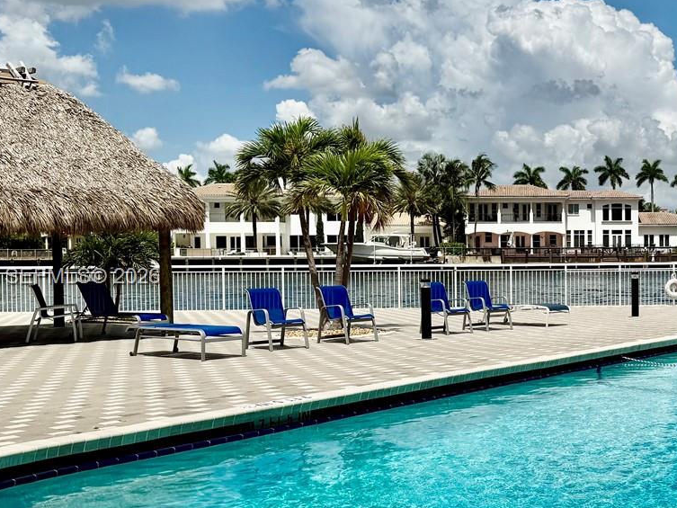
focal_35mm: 51
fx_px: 998
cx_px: 600
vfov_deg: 28.6
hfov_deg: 35.4
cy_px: 278
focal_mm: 6.76
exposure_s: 1/14286
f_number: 1.78
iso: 80
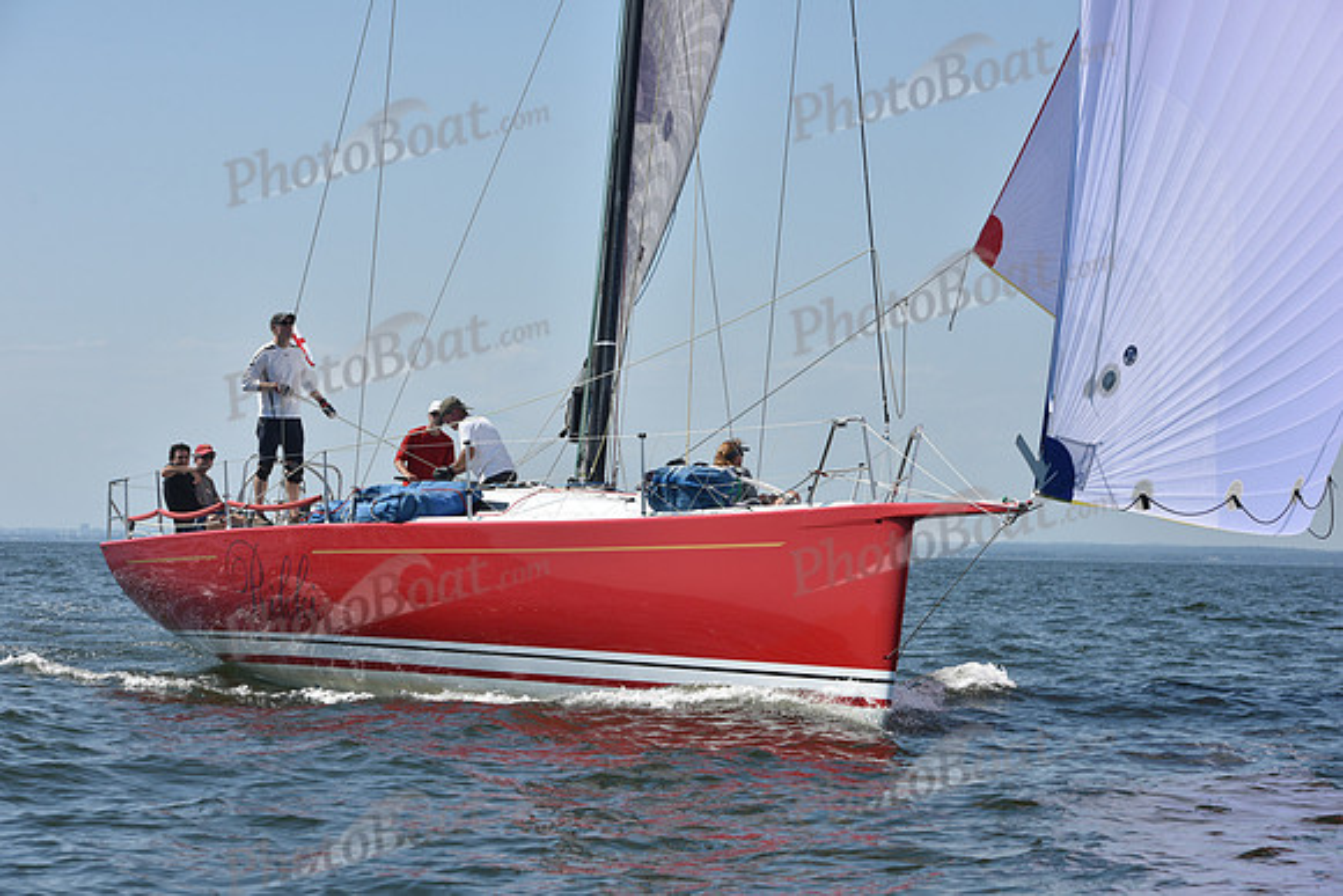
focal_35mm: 100
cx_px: 672
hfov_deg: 20.4
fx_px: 3731
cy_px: 448
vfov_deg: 13.7
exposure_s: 1/1250
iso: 250
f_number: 8
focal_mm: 100
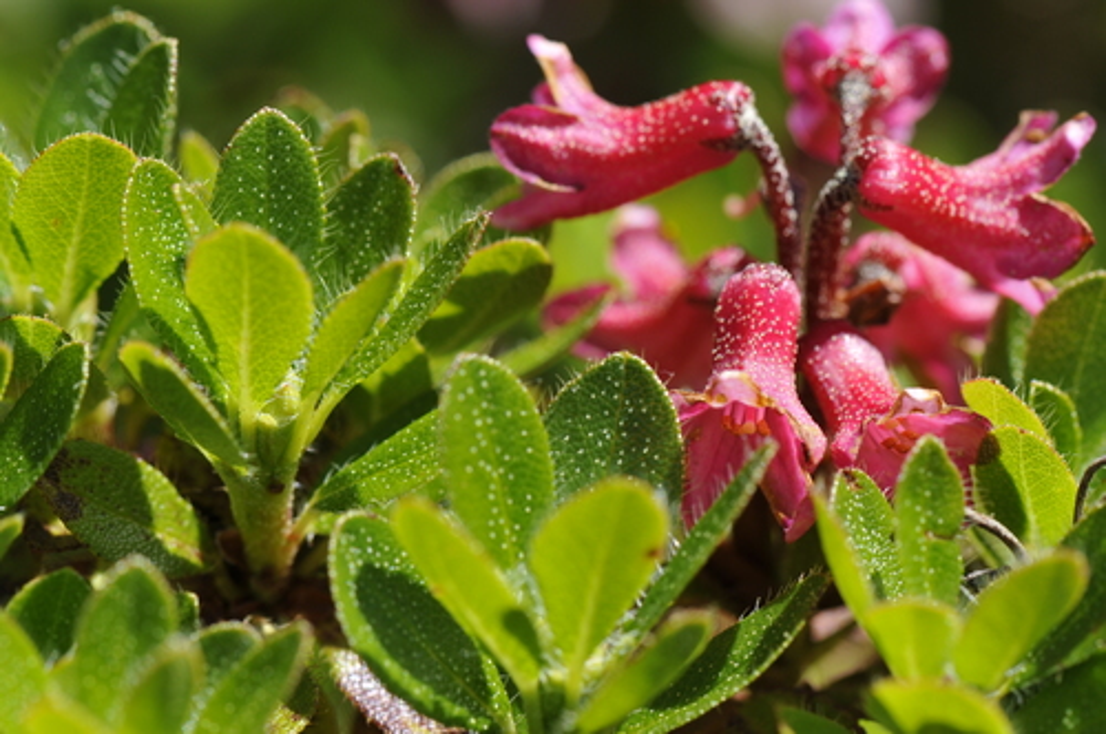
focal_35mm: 158
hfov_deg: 13.1
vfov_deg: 8.7
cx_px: 553
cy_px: 367
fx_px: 4832
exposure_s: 1/320
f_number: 9
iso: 250
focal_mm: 105
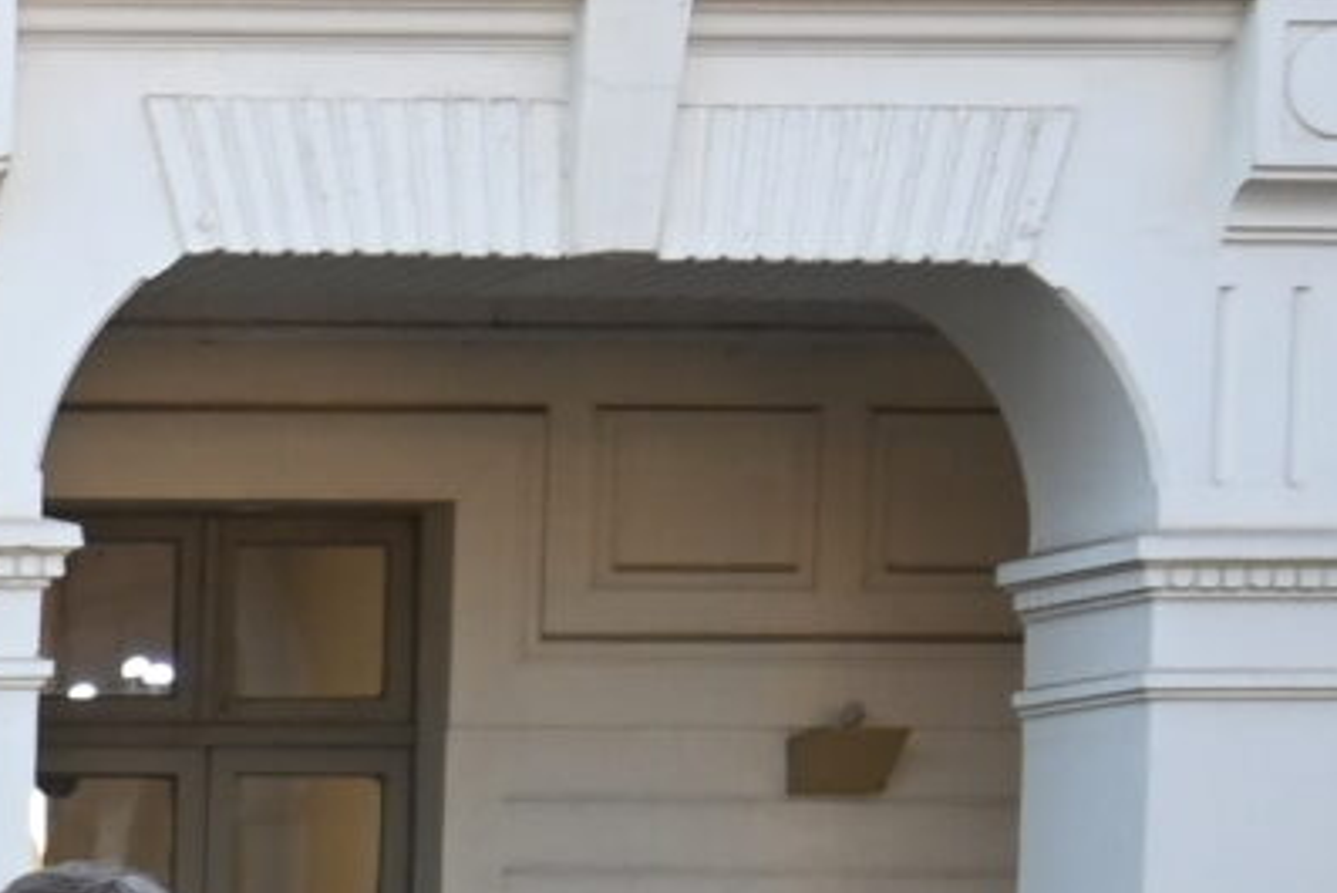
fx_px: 7007
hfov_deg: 9.5
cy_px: 1680
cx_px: -1990
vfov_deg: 7.1
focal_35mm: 189
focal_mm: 19.5
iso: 220
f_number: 4
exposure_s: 1/250
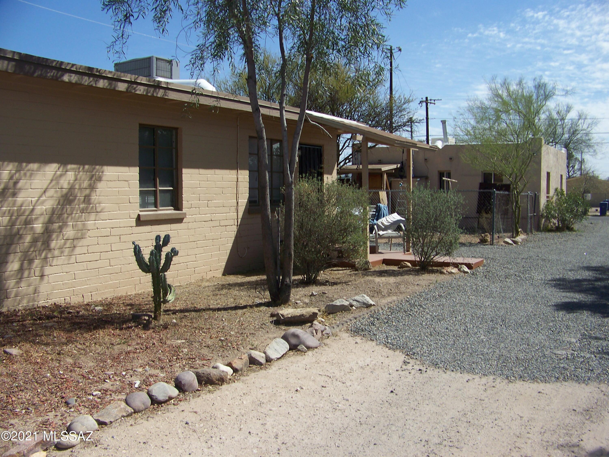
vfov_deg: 39.7
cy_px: 228
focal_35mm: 36
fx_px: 633
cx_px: 304
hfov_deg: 51.4
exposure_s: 1/640
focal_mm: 5.85
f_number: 4
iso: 64
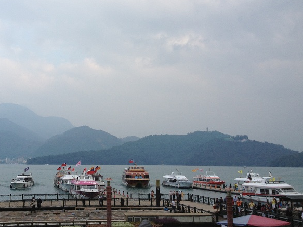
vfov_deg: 29.7
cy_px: 103
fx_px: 429
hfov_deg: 38.4
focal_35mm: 49
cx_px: 95
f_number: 2.4
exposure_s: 1/445
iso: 64
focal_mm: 4.28
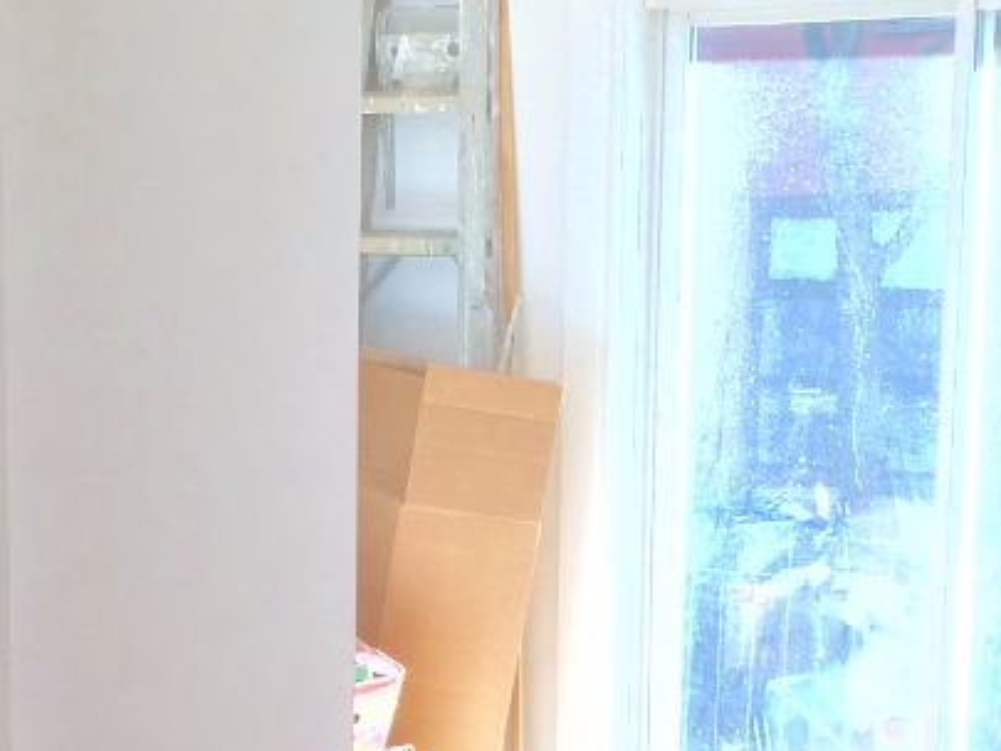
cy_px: 694
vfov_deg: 14.2
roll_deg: +1.4
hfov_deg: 18.9
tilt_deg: -9.1
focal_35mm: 103
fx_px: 2979
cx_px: 237
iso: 64
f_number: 2.2
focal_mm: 4.15
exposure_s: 1/120
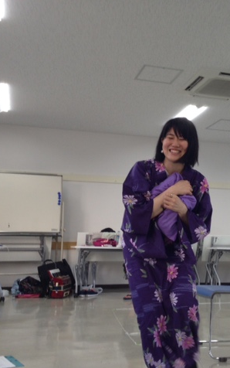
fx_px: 471
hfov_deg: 27.2
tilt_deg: +10.0
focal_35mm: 47
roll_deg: -0.3
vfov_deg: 42.6
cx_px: 162
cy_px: 185
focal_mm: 4.12
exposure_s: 1/60
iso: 50
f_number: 2.4
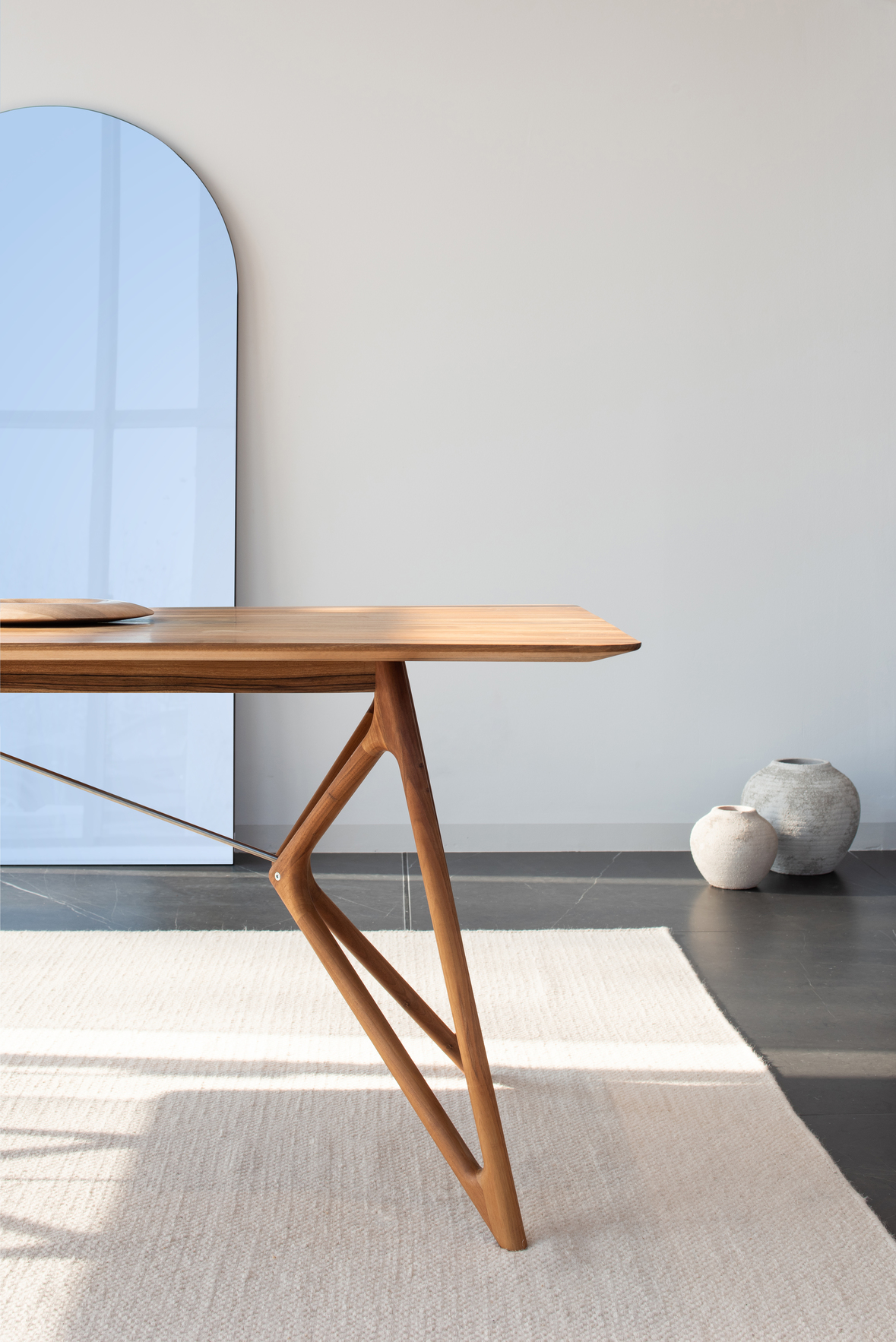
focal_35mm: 45
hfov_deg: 29.9
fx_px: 1678
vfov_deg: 43.6
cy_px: 671
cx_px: 448
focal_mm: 45
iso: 100
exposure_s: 1/40
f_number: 10
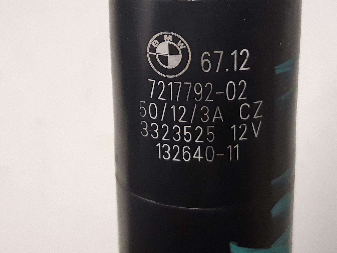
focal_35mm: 32
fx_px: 312
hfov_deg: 56.8
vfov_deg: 44.1
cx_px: 157
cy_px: 119
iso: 250
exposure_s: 1/50
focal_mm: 3.93
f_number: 1.7
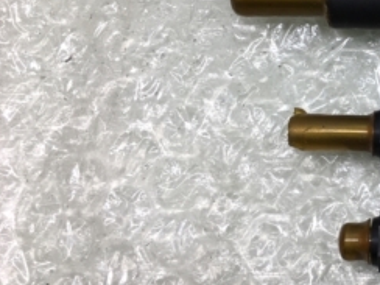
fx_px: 834
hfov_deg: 23.2
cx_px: 475
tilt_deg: -74.2
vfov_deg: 19.3
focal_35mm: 76
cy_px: 92
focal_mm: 4.15
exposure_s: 1/120
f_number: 2.2
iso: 32
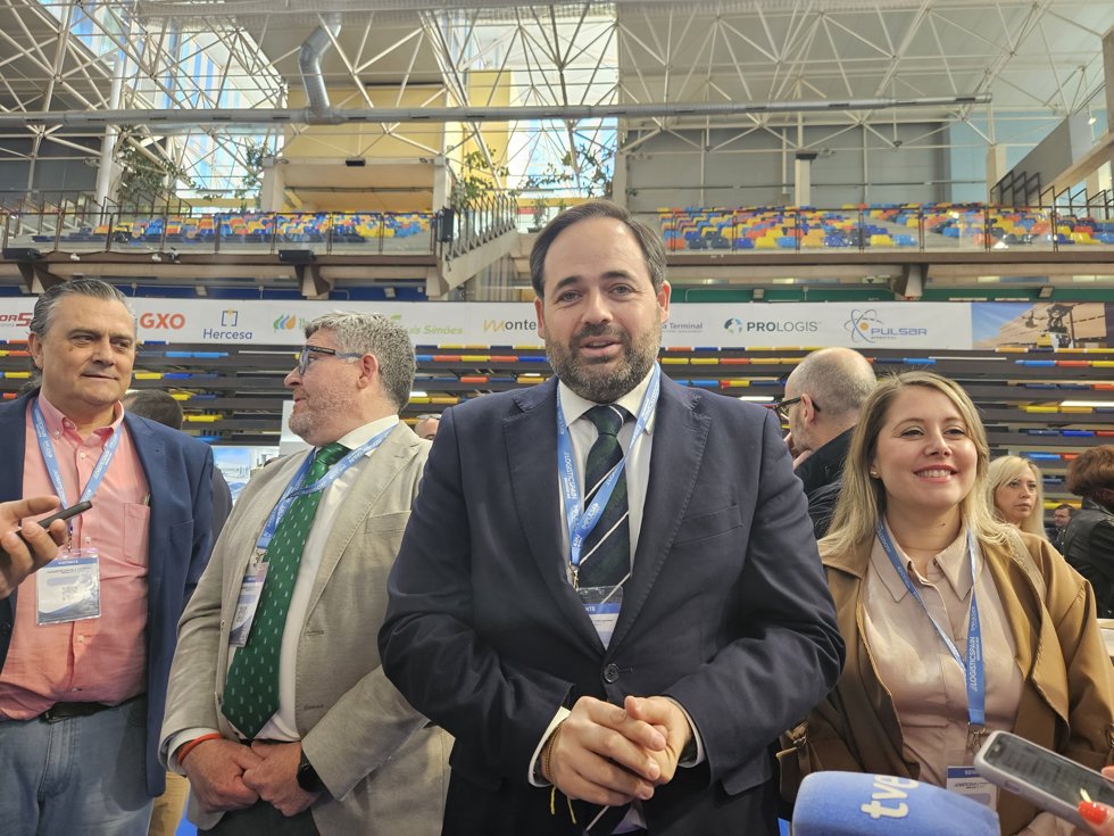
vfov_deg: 58.9
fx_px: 740
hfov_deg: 73.9
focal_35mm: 23
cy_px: 418
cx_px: 557
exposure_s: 1/100
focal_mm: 5.4
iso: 160
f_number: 1.8
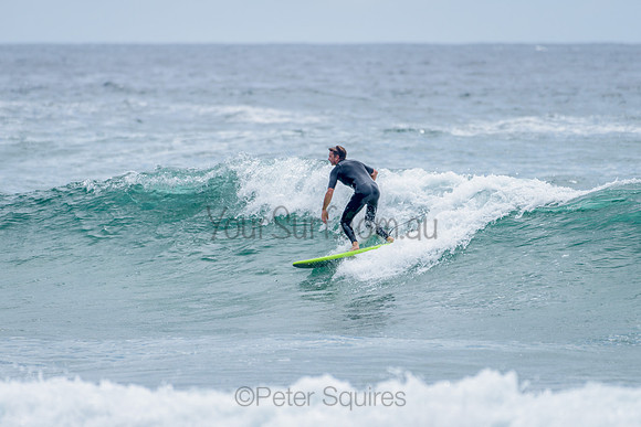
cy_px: 225
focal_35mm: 613
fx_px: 10919
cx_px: 356
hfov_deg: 3.4
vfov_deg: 2.2
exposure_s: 1/2000
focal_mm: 500
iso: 200
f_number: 5.6
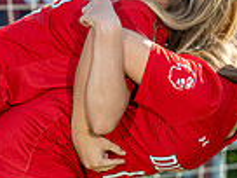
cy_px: 139
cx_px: 111
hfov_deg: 3.5
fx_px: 3875
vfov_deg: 2.6
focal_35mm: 566
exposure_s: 1/400
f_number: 4
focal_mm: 93
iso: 100
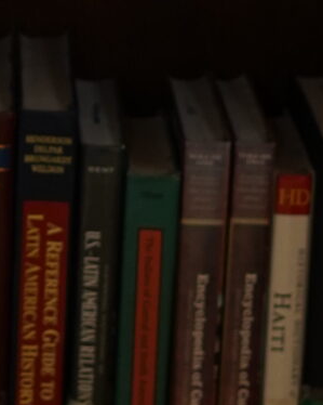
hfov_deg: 4.8
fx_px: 3837
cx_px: -222
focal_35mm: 321
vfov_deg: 5.9
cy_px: -468
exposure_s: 1/160
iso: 1600
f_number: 3.2
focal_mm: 50
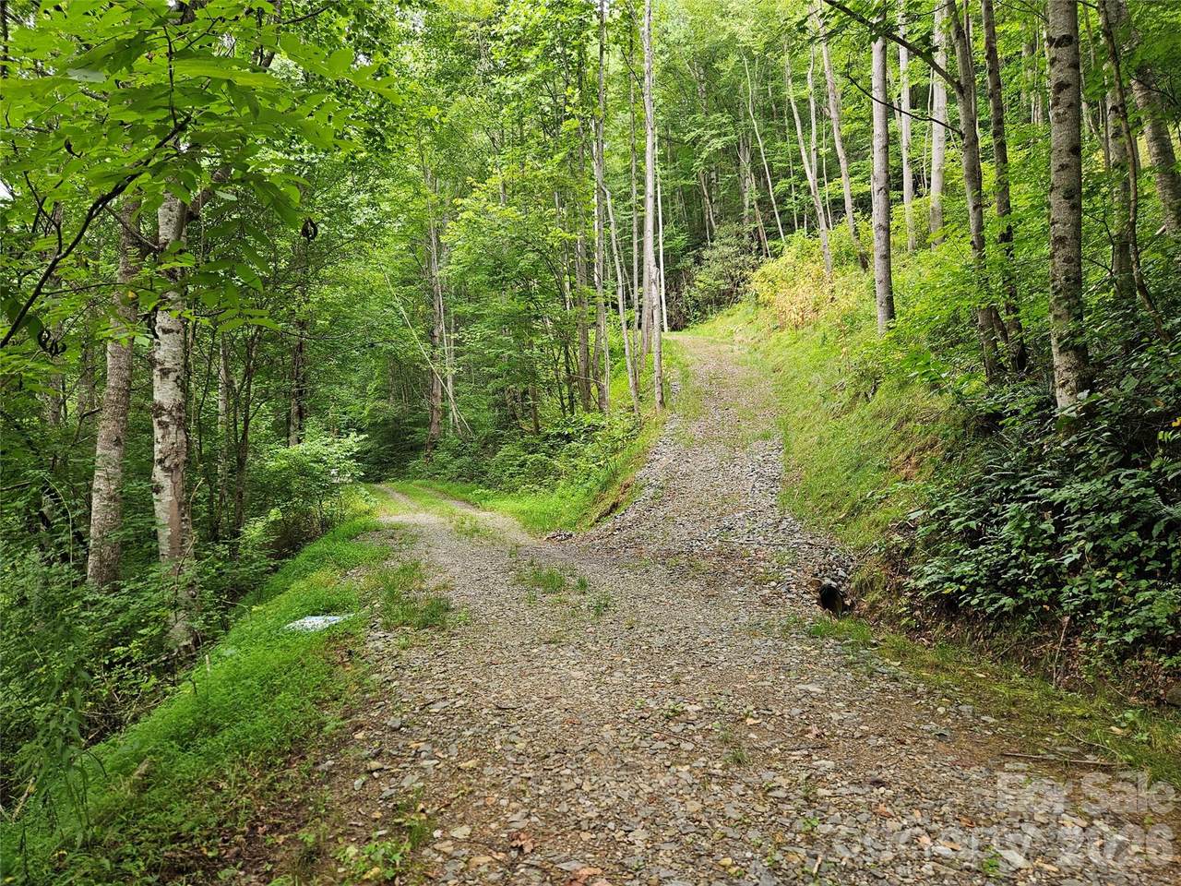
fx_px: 785
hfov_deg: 73.9
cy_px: 443
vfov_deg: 58.9
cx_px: 590
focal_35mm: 23
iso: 50
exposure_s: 1/182
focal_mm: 5.4
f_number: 1.8
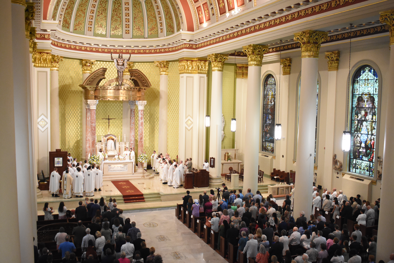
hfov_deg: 53.1
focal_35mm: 36
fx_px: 394
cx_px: 197
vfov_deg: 36.9
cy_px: 132
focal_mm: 24
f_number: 4
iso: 3200
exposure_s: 1/100
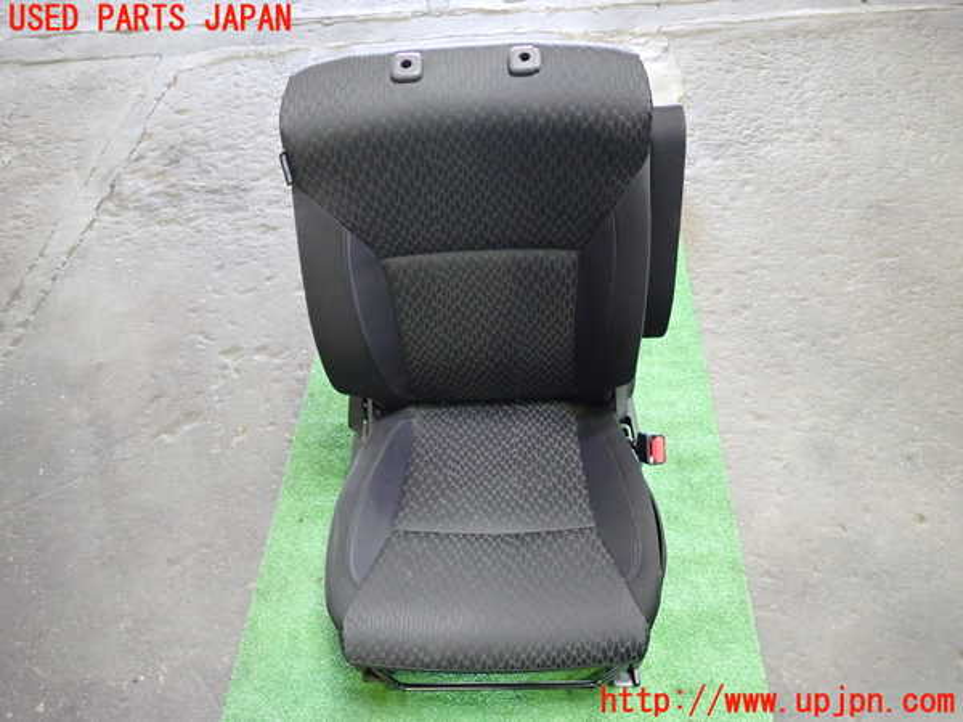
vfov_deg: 54.9
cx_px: 482
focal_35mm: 25
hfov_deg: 69.4
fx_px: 695
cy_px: 361
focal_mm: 4.5
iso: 500
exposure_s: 1/30
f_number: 2
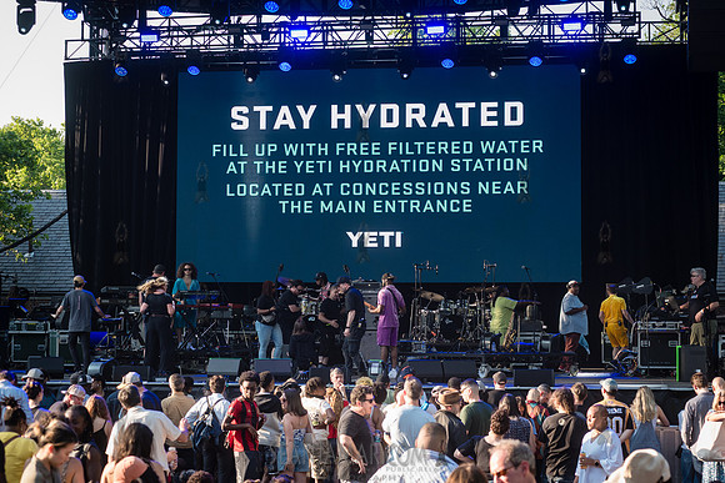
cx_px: 362
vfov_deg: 17.1
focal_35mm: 80
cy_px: 242
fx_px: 1611
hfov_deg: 25.4
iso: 800
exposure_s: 1/640
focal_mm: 80
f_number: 5
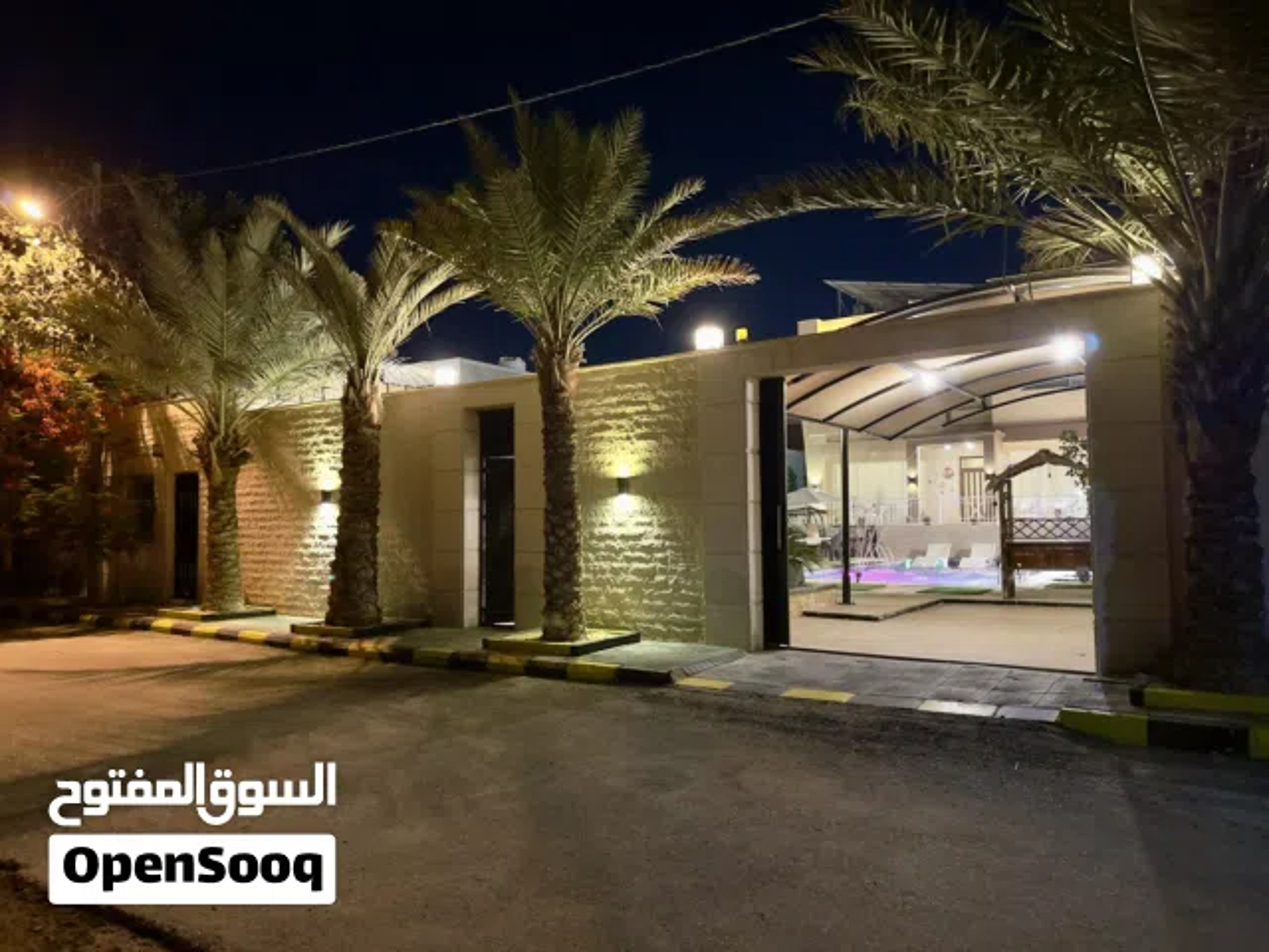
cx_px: 634
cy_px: 476
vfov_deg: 56.8
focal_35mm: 24
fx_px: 880
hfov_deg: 71.6
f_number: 1.78
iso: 1250
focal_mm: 6.86
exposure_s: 1/25
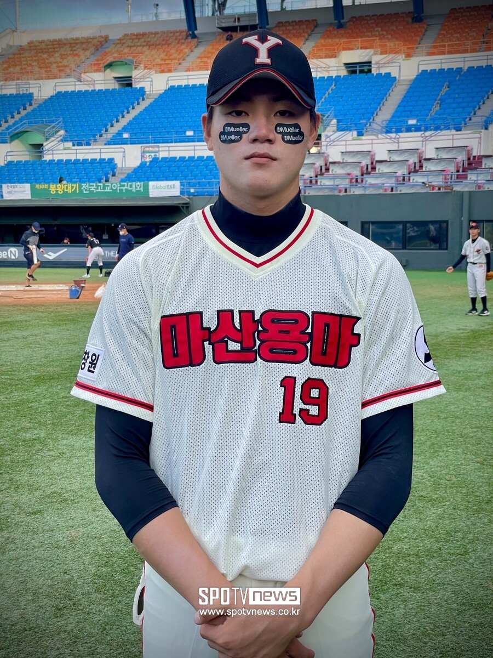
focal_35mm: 52
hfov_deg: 28.0
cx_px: 246
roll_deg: +0.8
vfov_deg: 36.8
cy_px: 329
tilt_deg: -4.6
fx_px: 987
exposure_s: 1/292
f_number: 2
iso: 25
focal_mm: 6
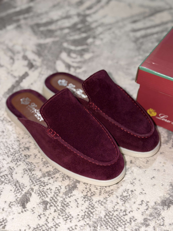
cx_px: 86
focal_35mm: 48
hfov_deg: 30.3
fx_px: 320
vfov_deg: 39.7
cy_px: 116
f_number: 1.78
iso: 50
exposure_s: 1/29
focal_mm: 6.76
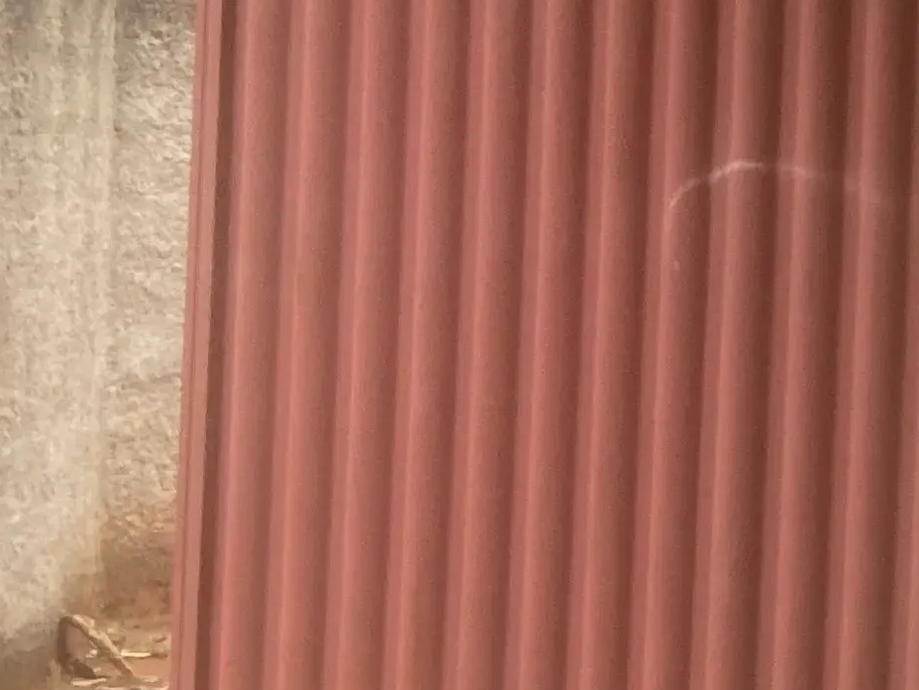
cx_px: 1705
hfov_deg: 14.9
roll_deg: -1.7
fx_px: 3000
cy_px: 244
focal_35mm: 113
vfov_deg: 13.1
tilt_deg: -1.1
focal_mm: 4.25
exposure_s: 1/122
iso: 80
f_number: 1.8
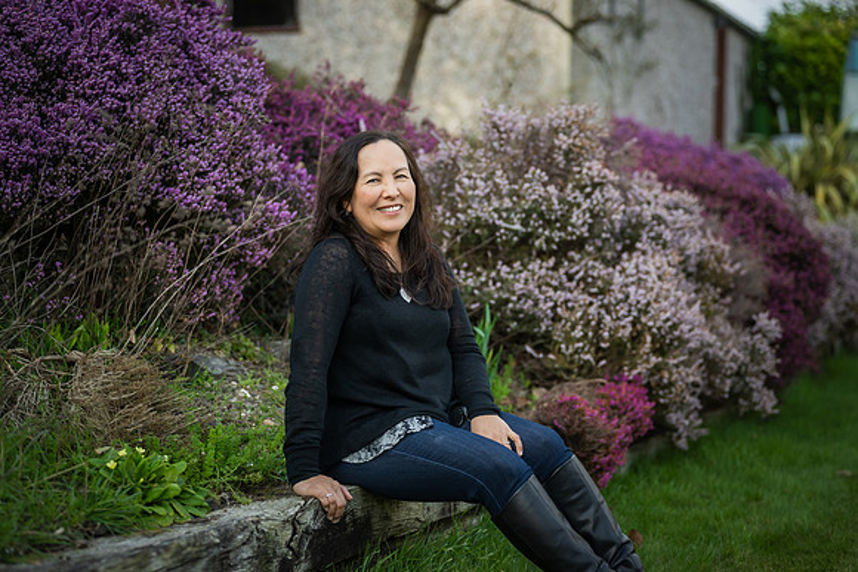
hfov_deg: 28.8
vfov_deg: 19.5
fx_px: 1669
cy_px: 286
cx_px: 429
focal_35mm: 70
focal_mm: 70
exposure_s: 1/800
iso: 320
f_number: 2.5
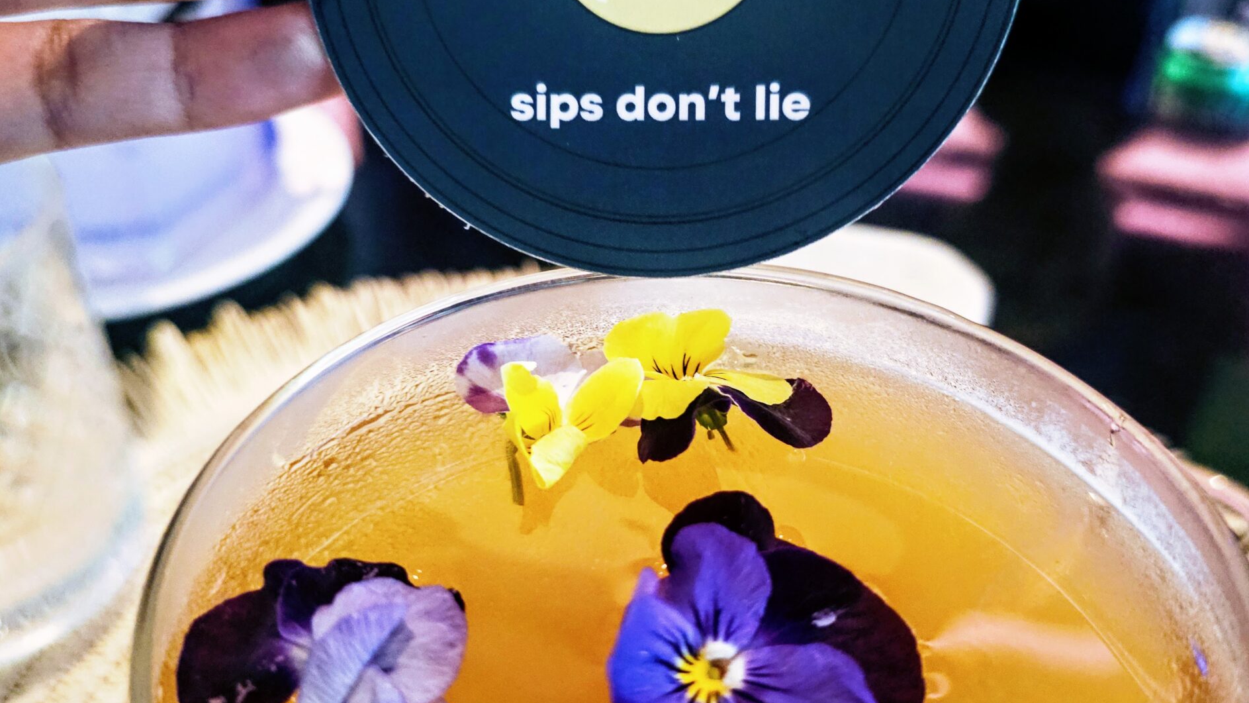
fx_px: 1126
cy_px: 357
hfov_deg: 58.0
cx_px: 624
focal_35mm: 34
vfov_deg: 34.6
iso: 640
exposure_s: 1/34.6
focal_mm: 6.3
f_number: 1.7
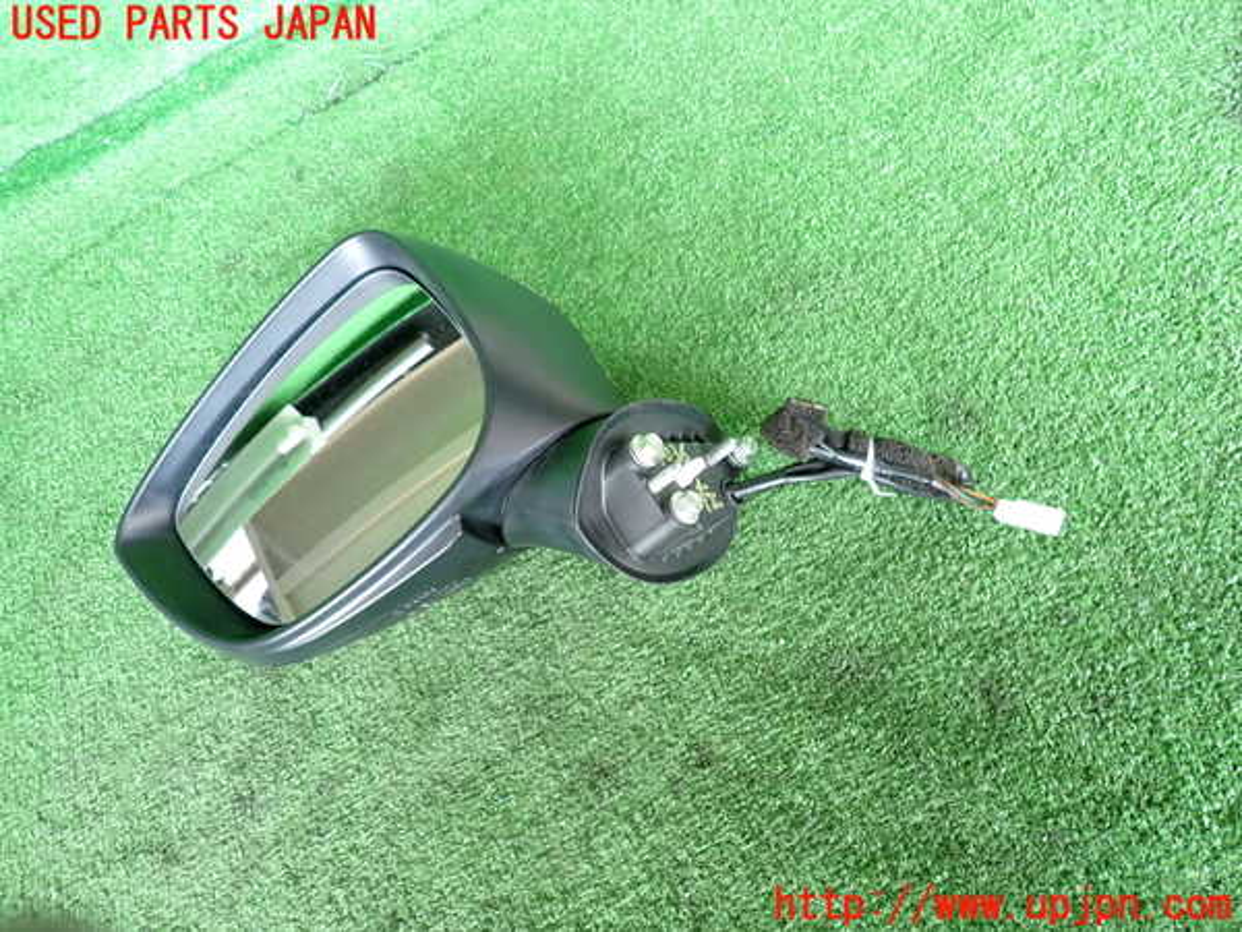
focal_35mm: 25
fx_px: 897
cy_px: 466
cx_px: 621
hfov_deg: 69.4
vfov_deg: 54.9
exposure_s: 1/50
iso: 200
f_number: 2
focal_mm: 4.5
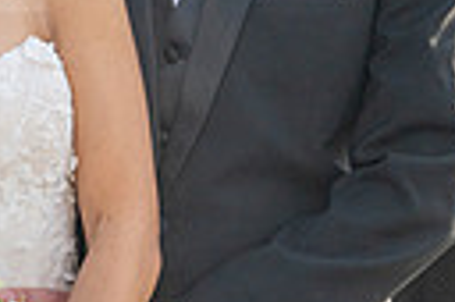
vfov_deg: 4.4
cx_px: -31
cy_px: 100
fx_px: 3938
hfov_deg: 6.6
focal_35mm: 312
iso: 200
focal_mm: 55
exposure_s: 1/160
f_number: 11
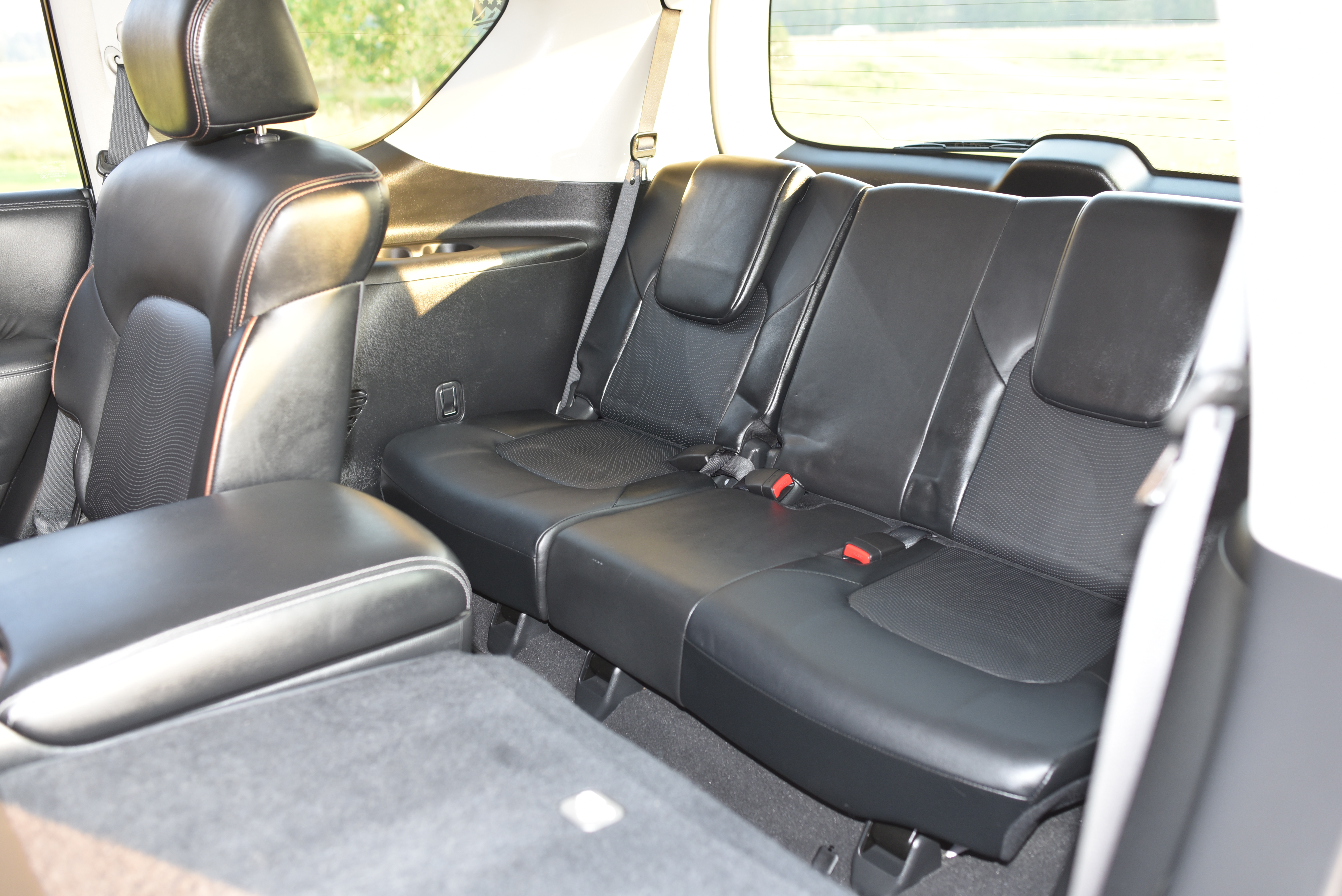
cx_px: 671
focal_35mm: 28
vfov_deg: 46.4
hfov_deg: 65.5
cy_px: 448
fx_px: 1044
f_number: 3.5
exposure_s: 1/60
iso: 800
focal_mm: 28
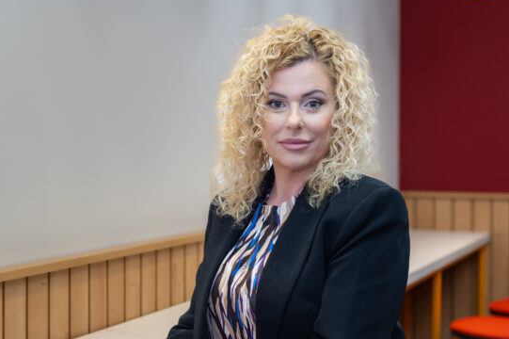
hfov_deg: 25.3
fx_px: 1130
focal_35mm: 80
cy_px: 203
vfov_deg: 17.0
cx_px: 180
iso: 400
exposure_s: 1/125
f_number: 3.2
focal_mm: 50
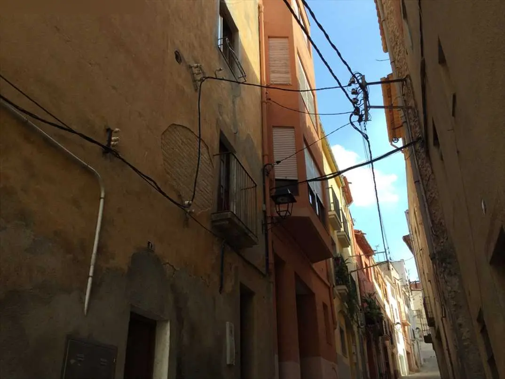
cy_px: 190
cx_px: 252
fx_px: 452
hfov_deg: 58.3
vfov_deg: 45.5
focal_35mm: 31
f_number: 2.4
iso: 25
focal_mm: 3.3
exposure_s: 1/431
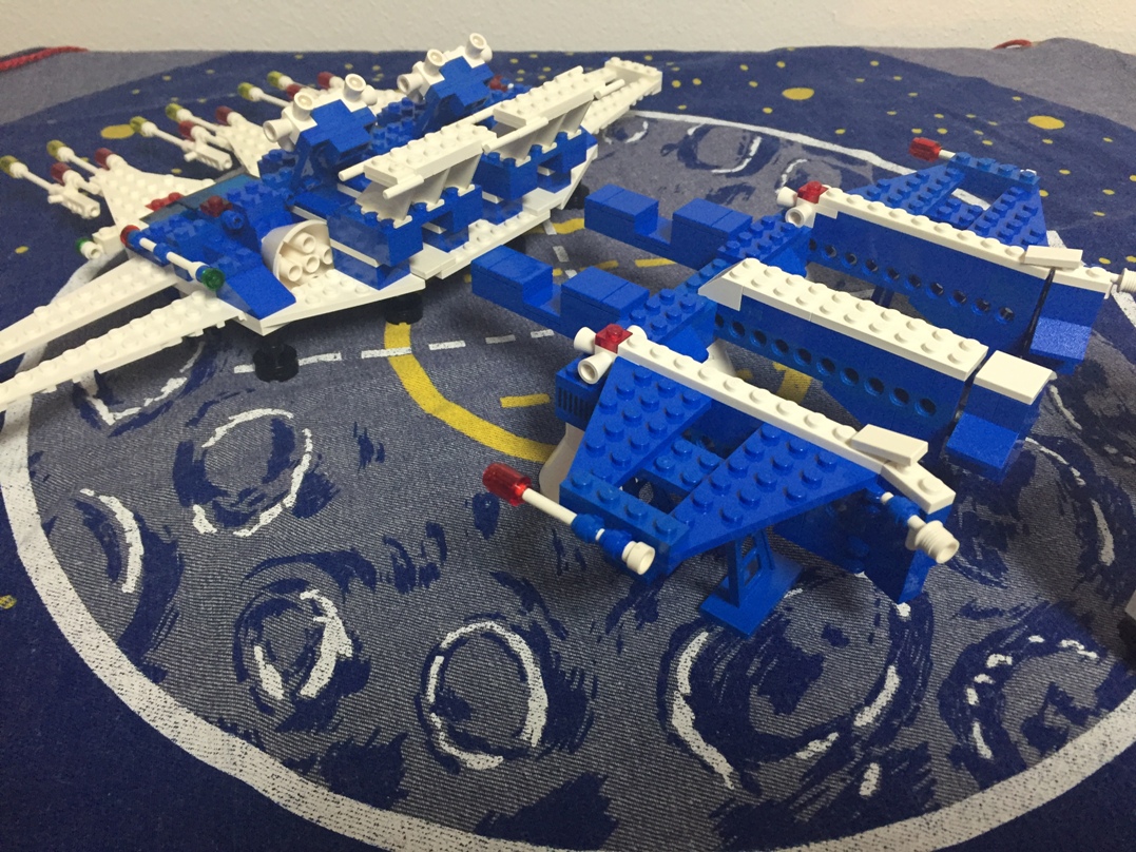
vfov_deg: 48.2
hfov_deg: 61.7
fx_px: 952
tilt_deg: -39.4
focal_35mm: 29
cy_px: 426
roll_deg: -0.1
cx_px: 568
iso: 125
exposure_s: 1/30
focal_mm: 4.15
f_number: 2.2
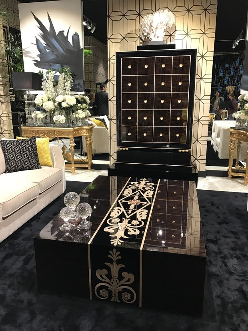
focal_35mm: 28
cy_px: 166
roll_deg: +0.0
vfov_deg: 63.5
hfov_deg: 49.7
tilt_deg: -13.9
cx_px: 124
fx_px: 268
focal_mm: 3.99
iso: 40
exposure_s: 1/20
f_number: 1.8
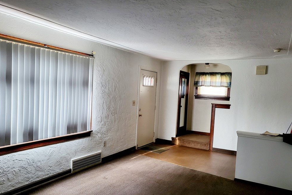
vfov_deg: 46.3
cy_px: 110
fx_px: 227
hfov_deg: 65.5
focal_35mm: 28
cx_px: 148
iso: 500
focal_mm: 4.25
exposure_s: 1/40
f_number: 1.8
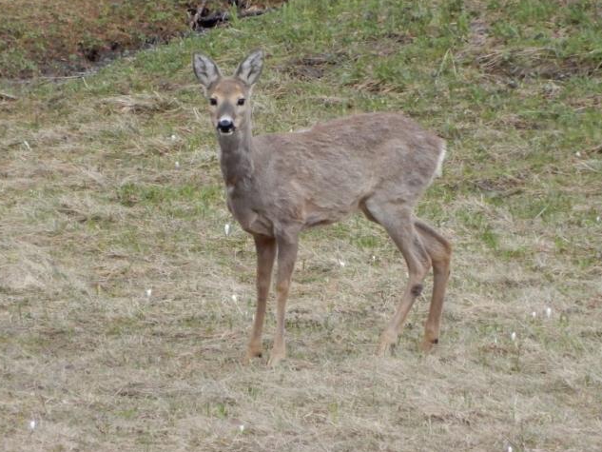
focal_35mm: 1359
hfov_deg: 1.5
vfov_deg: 1.1
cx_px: 342
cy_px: 206
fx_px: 23639
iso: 400
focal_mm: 151
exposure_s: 1/200
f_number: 6.9
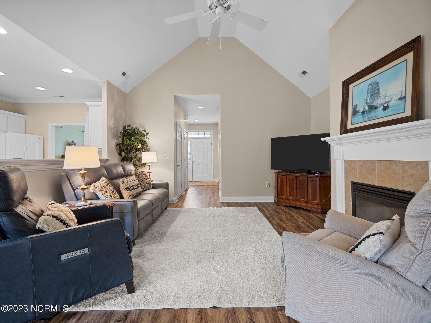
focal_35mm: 16
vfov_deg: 78.1
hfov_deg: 94.5
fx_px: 199
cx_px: 216
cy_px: 162
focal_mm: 8
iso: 200
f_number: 4
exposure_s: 1/6
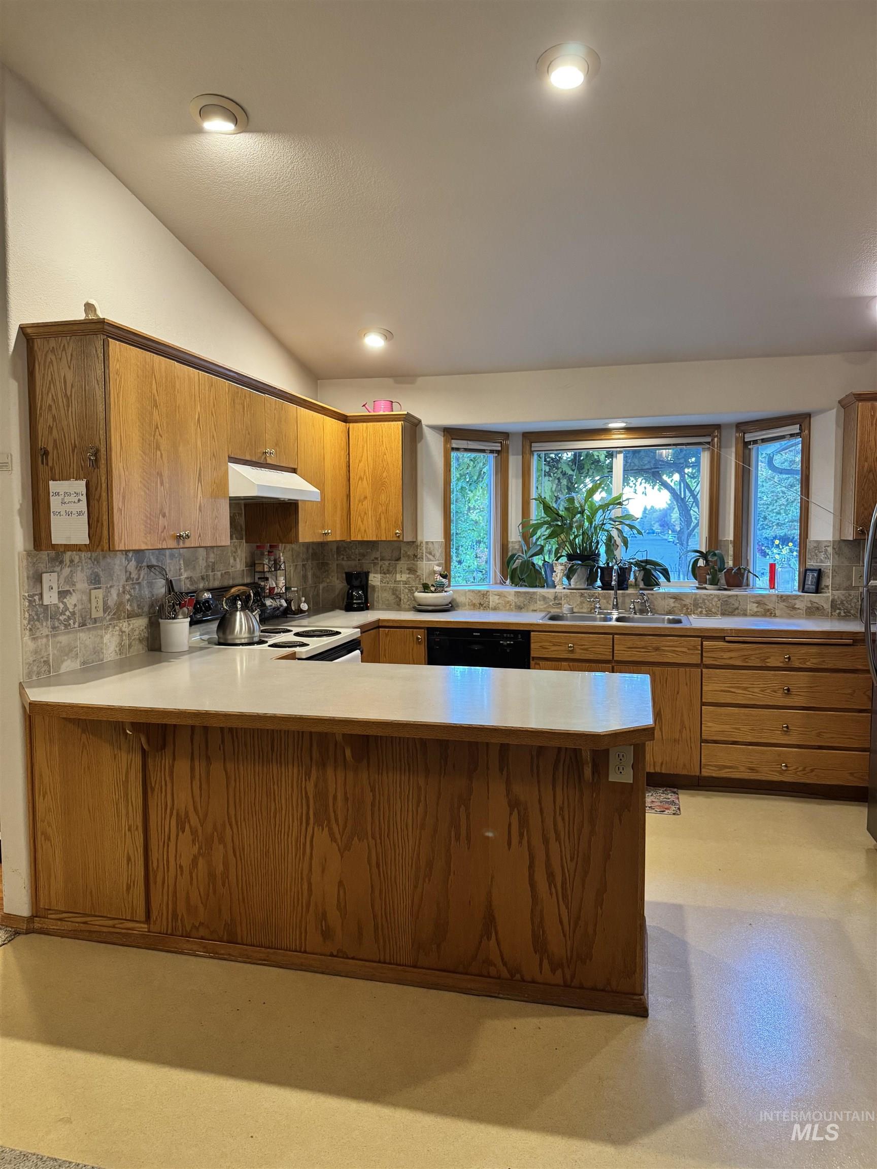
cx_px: 438
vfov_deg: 71.6
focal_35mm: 24
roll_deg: +0.5
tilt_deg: -3.2
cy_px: 584
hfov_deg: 56.8
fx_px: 811
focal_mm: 6.76
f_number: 1.78
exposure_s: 1/60
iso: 400
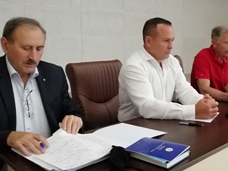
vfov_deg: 35.0
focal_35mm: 41
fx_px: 270
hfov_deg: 45.0
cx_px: 155
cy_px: 67
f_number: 1.8
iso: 640
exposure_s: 1/100
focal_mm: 3.62
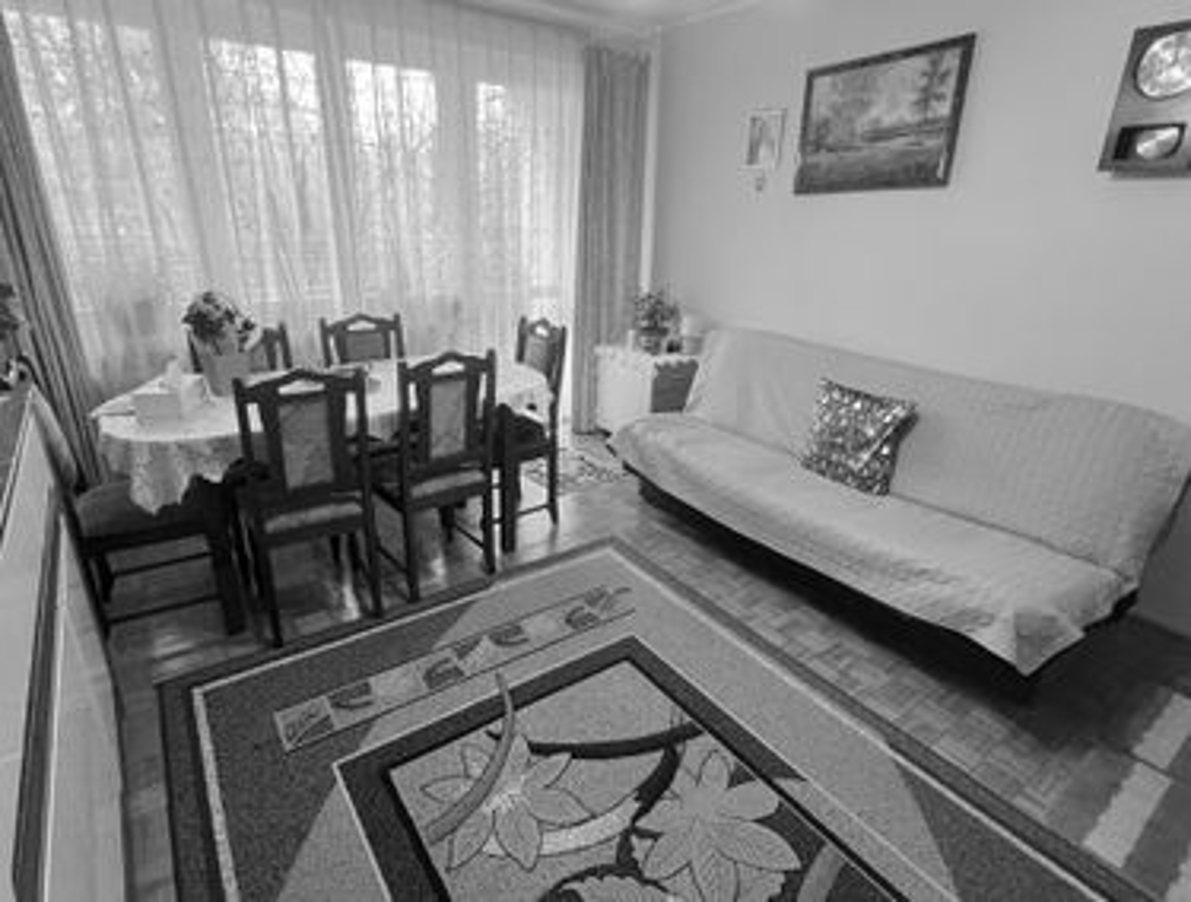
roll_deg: -1.2
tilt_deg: -17.8
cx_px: 596
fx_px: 449
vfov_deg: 90.3
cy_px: 451
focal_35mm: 13
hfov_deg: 106.0
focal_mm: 1.57
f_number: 1.8
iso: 320
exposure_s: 1/50
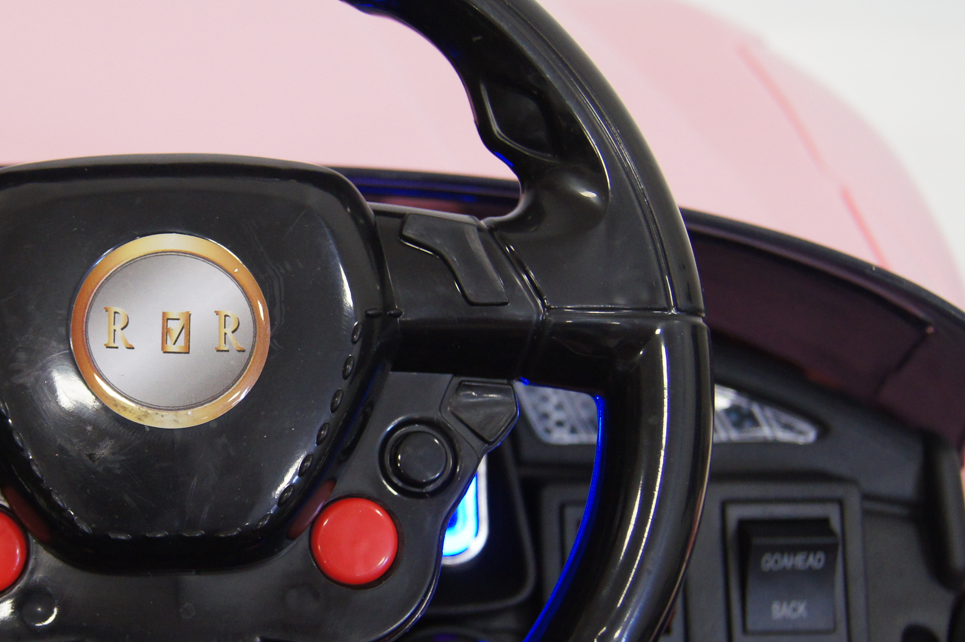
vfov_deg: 19.4
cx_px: 145
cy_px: 358
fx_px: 1874
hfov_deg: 28.1
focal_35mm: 70
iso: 1000
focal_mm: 26
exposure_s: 1/50
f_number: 4.5
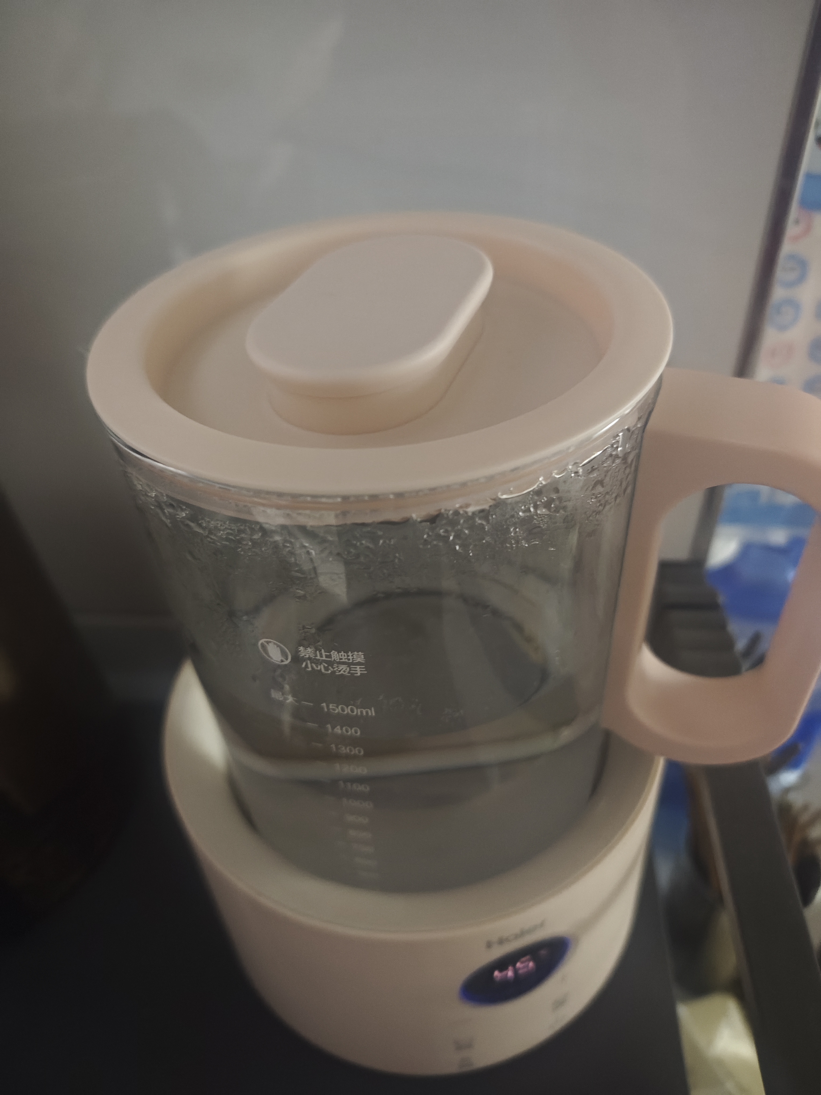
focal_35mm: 23
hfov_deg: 58.9
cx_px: 410
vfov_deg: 73.9
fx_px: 727
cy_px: 548
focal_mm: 6.55
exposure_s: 1/20
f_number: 1.6
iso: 2500
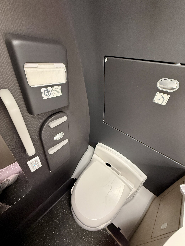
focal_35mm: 14
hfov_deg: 85.7
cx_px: 92
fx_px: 100
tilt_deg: -34.1
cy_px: 123
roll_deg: -5.4
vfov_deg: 102.1
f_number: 2.2
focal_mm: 2.22
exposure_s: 1/66
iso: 320
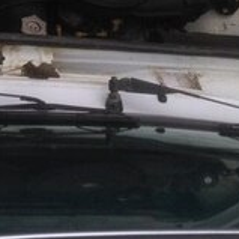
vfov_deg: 17.9
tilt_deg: -39.4
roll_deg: -17.6
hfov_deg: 18.7
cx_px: 11
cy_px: -68
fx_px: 711
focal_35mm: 91
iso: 50
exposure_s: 1/179
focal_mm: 4.12
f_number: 2.4
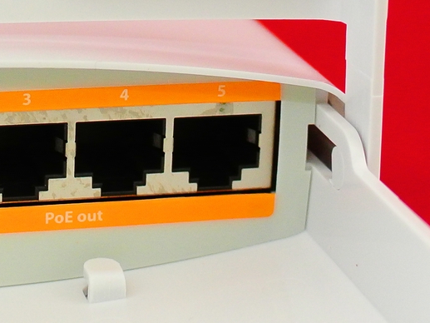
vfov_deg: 10.1
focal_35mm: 146
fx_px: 1814
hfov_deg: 13.4
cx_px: 54
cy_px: 84
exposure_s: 1/60
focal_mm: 18.5
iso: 800
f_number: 2.5
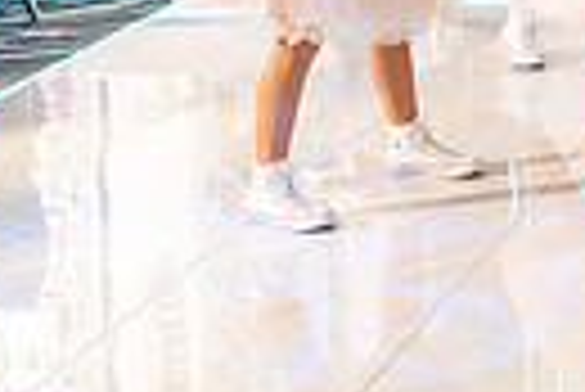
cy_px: -345
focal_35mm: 152
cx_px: 1094
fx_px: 2473
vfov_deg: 8.6
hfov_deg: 12.2
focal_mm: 34
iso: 1000
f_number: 4.5
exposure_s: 1/160
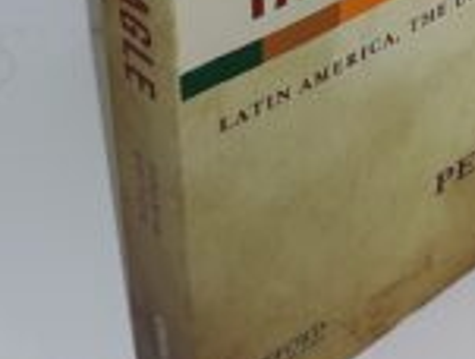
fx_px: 1527
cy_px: -195
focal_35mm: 111
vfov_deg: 12.7
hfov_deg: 17.4
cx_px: 434
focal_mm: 3.7
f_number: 1.7
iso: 40
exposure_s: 1/165
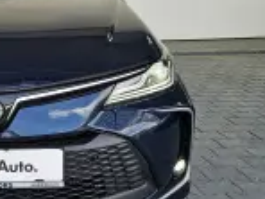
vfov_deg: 25.9
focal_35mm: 56
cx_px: -38
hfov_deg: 30.2
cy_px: 61
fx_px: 429
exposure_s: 1/192
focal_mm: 6.3
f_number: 1.7
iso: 20
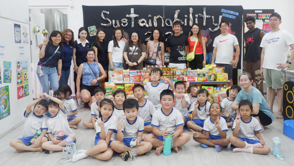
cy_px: 72
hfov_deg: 62.6
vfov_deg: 37.7
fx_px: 242
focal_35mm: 31
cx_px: 148
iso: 2500
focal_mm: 19.2
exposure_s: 1/140
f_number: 3.8
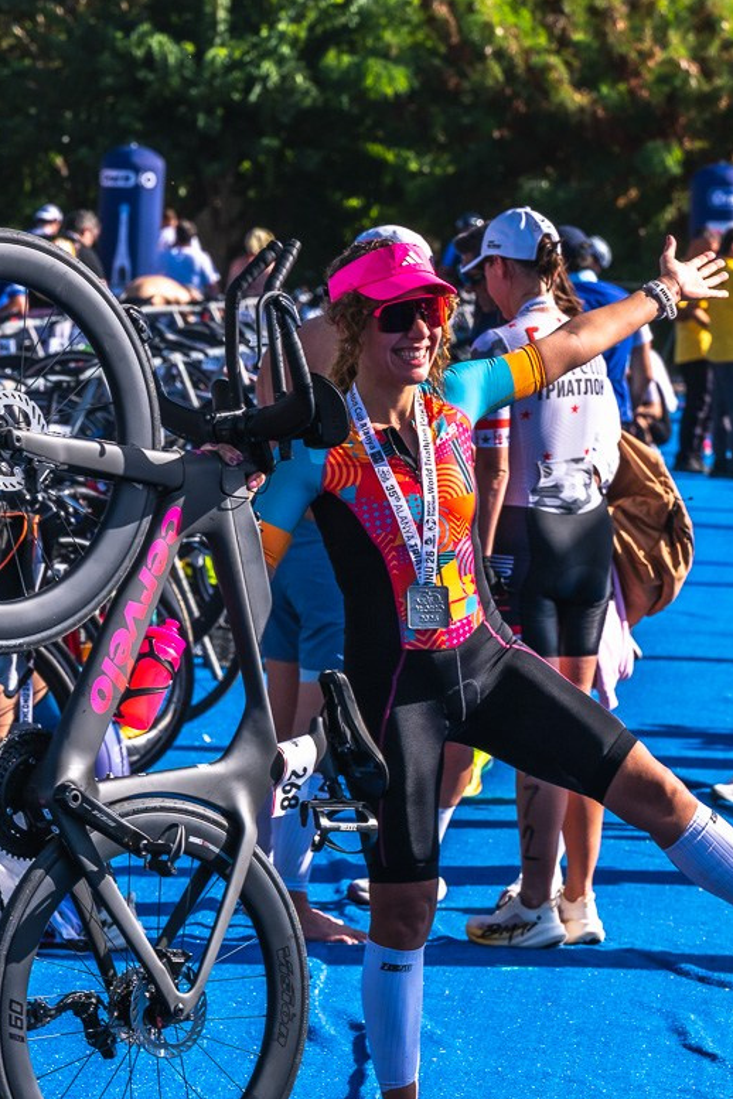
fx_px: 7299
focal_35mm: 239
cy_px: 515
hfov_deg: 5.7
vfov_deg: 8.6
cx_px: 325
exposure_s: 1/640
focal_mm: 145
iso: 320
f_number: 10
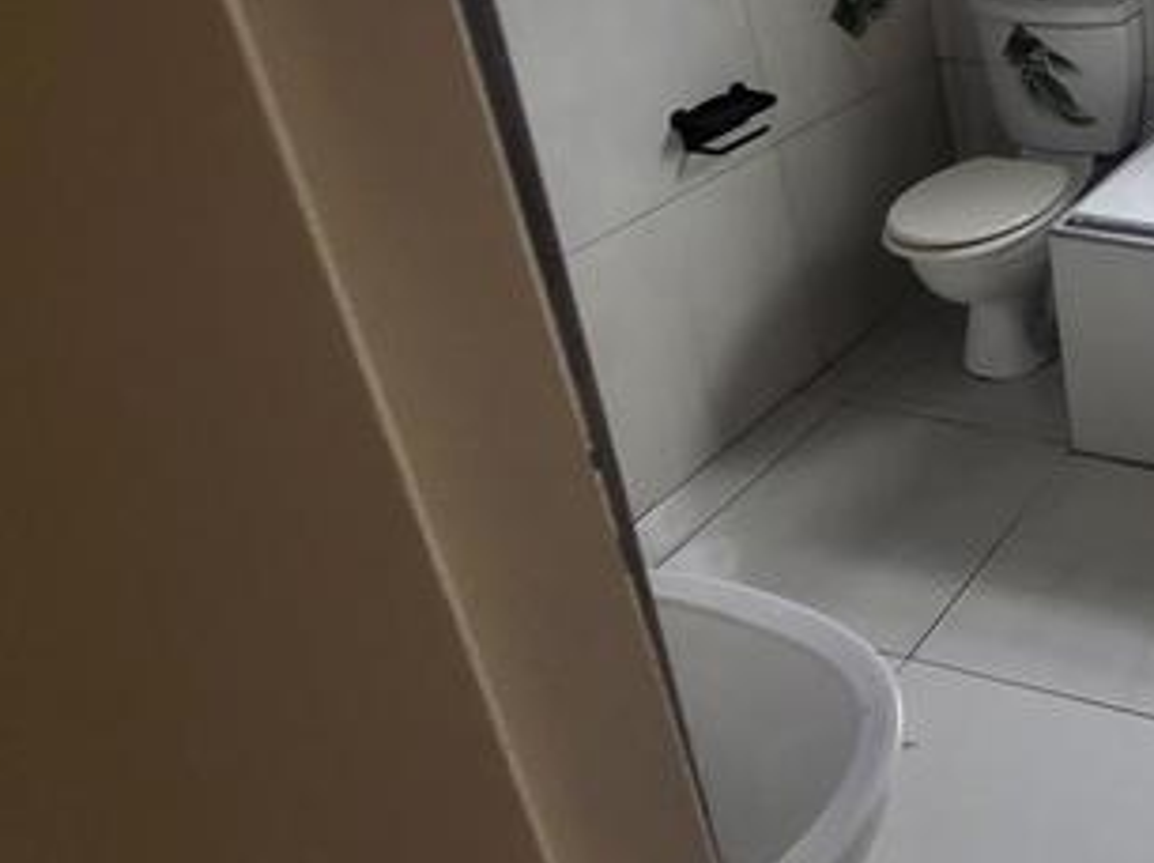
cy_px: 102
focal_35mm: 34
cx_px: 1324
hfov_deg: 40.9
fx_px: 1133
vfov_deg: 39.1
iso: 100
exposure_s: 1/50
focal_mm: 1.74
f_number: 2.2
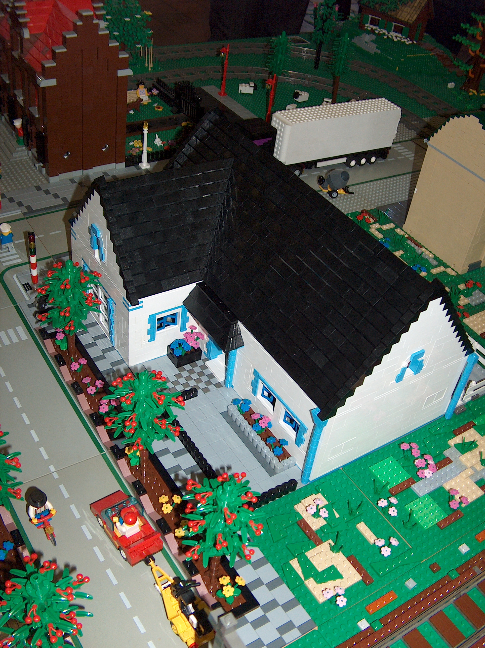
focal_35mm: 37
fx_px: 692
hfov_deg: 38.6
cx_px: 242
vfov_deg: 50.2
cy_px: 324
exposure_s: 1/60
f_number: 2.8
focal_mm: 7.6
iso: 100
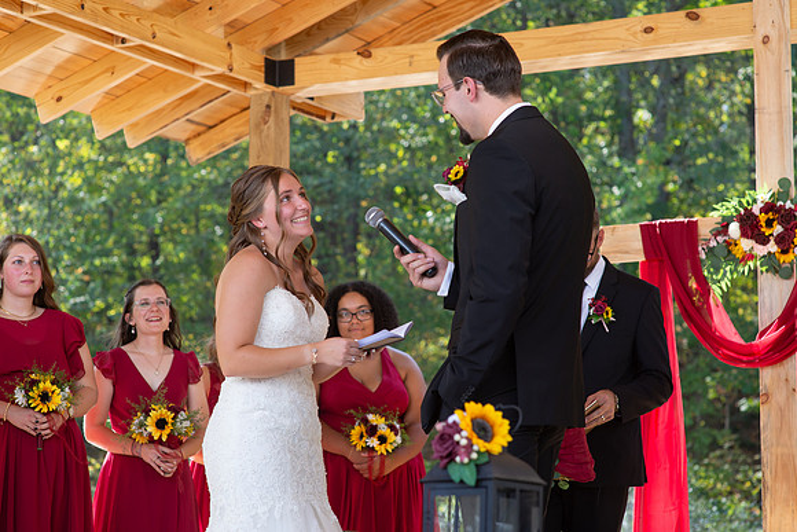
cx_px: 403
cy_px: 272
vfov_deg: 14.6
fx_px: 2072
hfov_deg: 21.8
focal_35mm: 94
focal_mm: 85
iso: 400
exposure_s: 1/320
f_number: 5
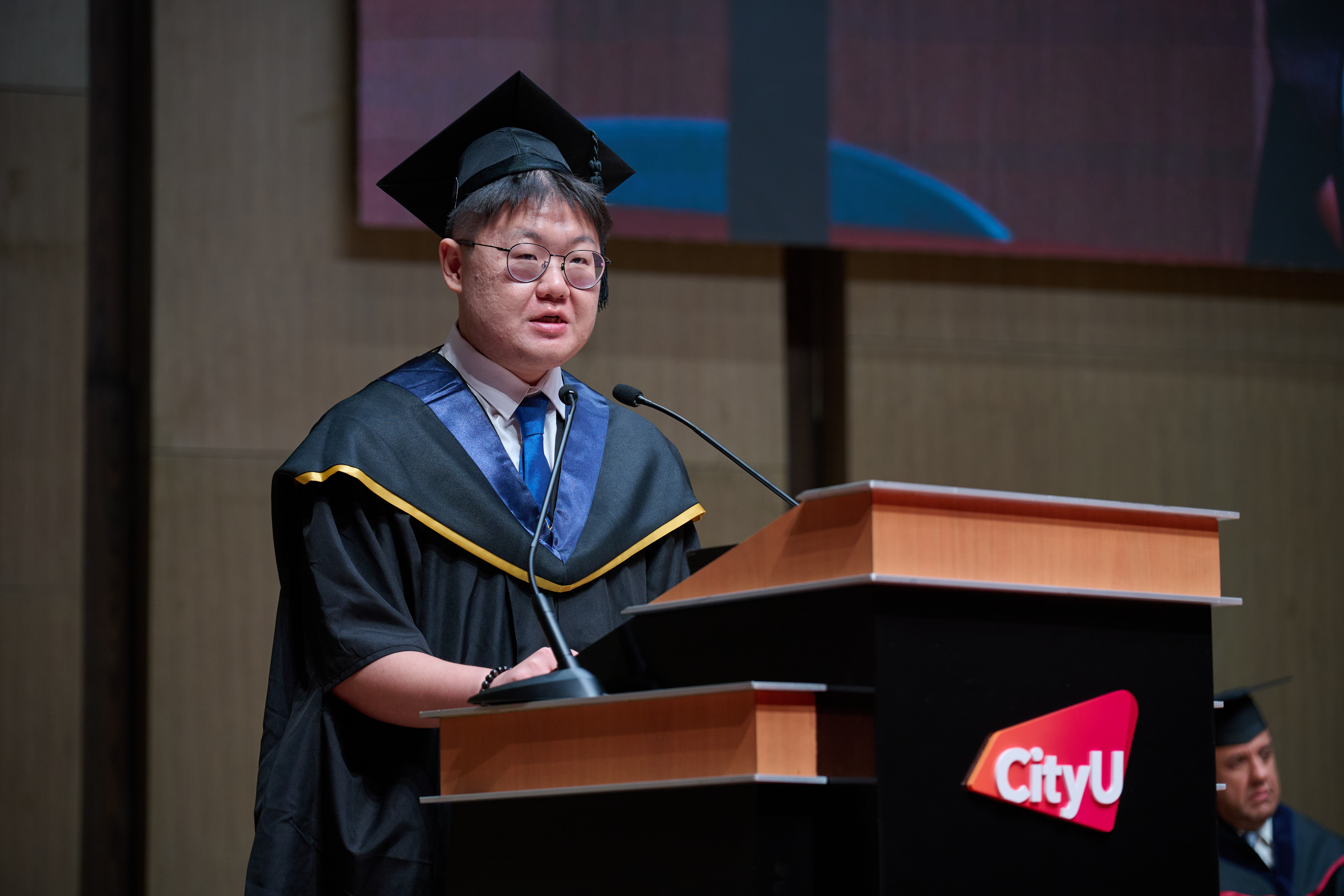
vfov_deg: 12.5
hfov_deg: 18.6
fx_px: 4106
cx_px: 672
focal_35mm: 110
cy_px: 448
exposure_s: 1/100
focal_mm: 110
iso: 400
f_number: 4
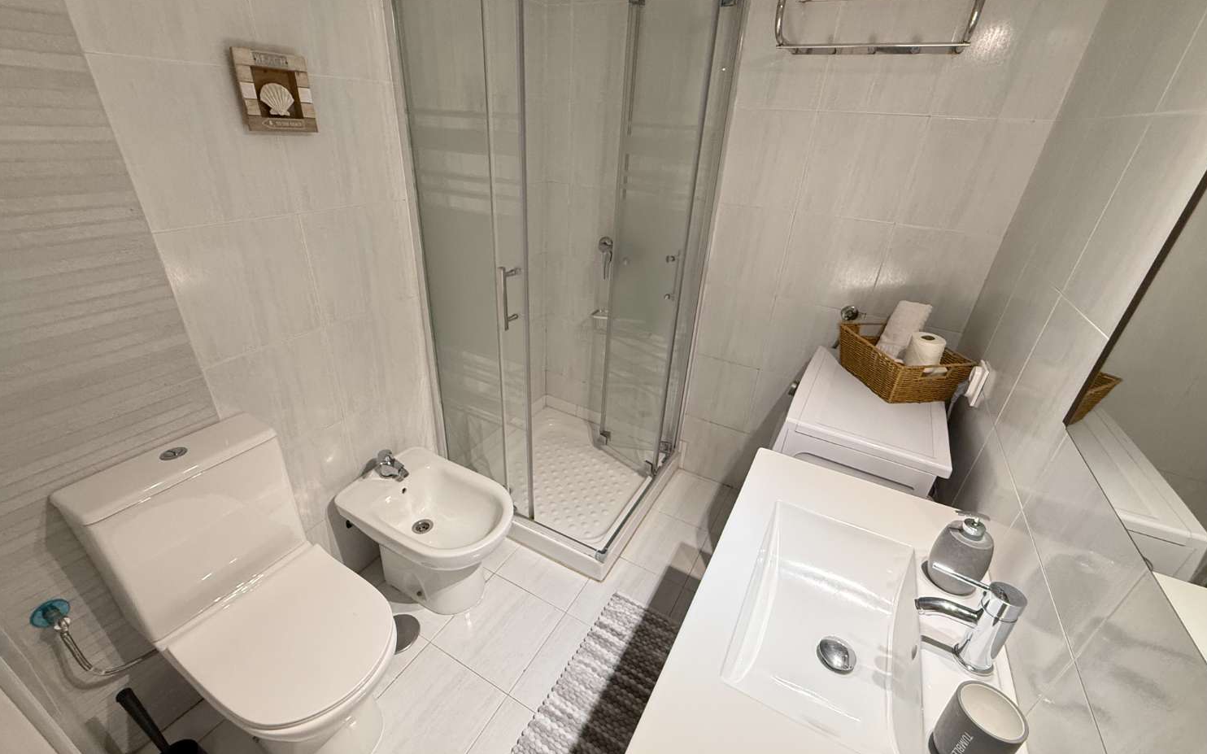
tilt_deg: -27.7
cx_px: 605
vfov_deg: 74.8
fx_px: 493
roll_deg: -3.4
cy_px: 374
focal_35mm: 15
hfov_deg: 101.5
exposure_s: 1/50
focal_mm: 2.22
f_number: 2.2
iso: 400
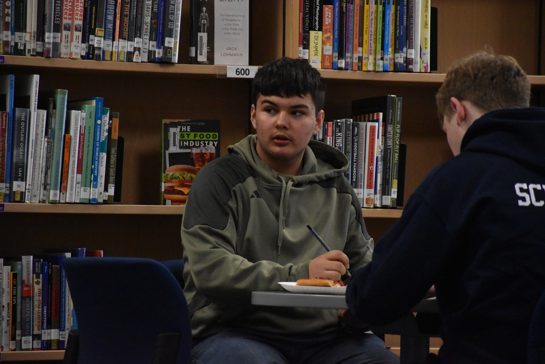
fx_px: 3179
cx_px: 272
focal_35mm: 210
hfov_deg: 9.8
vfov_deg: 6.5
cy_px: 182
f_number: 5.6
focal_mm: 140
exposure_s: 1/400
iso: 6400
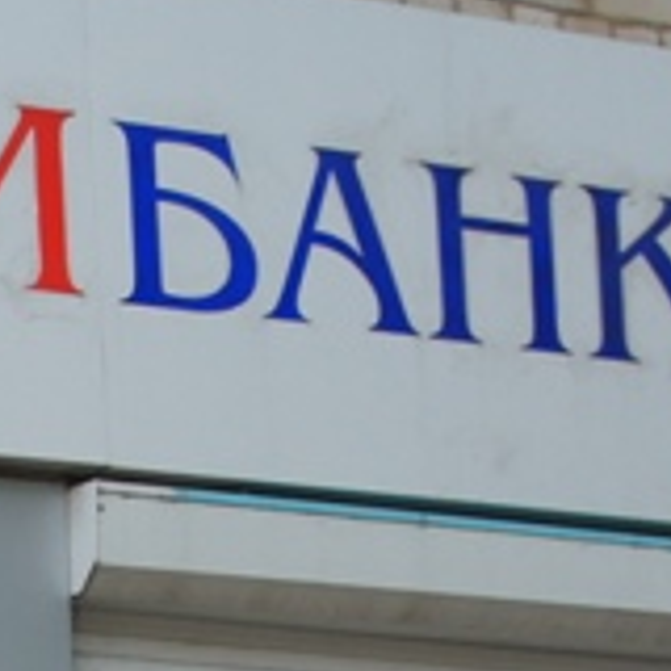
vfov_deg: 9.8
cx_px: -298
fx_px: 3744
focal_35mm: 171
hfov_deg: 10.0
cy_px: 1174
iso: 250
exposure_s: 1/160
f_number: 4
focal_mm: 21
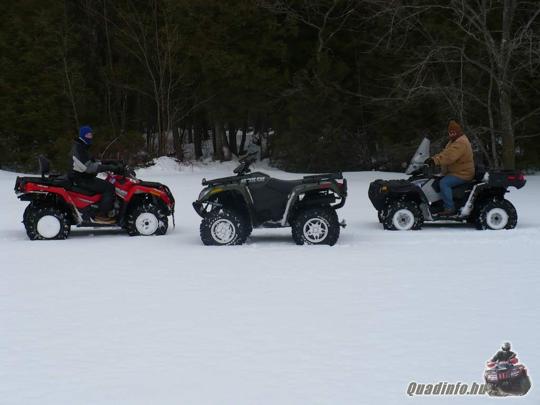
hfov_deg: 32.2
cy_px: 202
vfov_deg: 24.4
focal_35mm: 60
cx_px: 270
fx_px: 936
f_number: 9
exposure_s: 1/200
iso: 100
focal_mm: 9.9
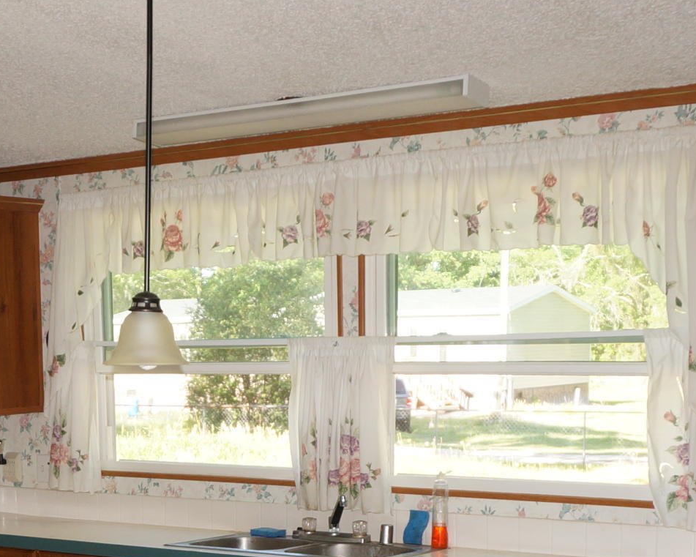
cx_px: 164
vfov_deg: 20.9
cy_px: 541
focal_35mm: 71
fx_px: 1463
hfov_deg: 26.4
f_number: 4
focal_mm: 16
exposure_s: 1/160
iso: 400
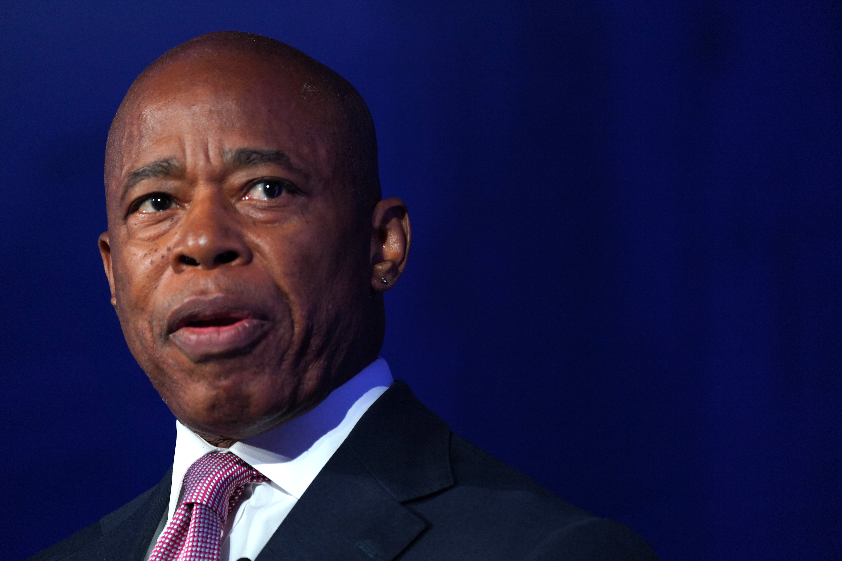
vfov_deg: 3.4
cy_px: 280
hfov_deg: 5.2
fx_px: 9355
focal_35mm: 400
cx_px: 421
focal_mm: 400
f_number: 5.6
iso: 3200
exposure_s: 1/200
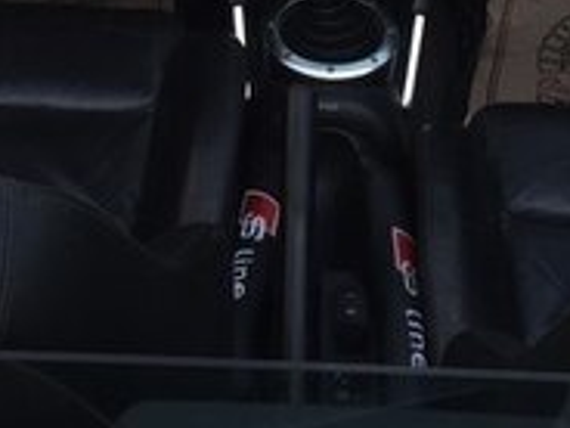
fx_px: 1713
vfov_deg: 13.1
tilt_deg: -22.2
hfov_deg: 18.9
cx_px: 319
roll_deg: -3.1
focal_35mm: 104
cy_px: -287
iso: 32
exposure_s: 1/465
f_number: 2.2
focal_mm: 4.15
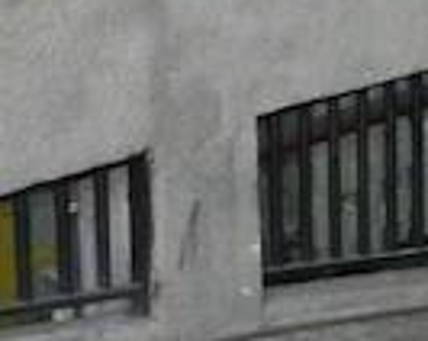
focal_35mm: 173
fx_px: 2188
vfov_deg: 8.8
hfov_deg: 10.4
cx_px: 798
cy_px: -90
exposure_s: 1/30
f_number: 3.4
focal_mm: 4
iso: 450
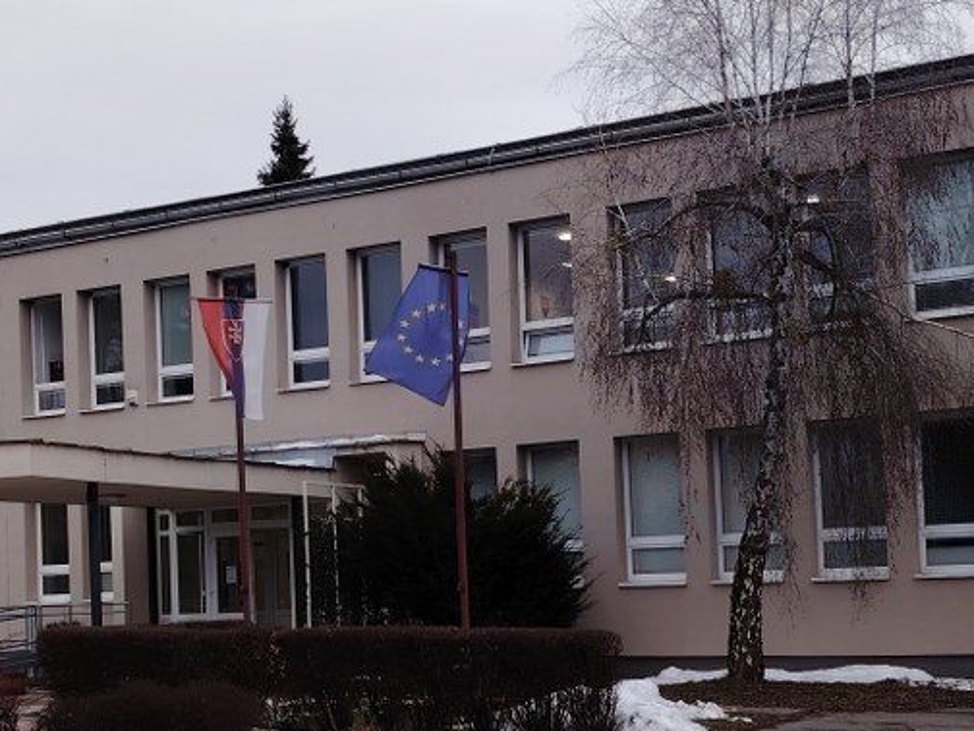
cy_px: 511
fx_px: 1716
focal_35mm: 61
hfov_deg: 31.5
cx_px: 354
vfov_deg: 23.9
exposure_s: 1/110
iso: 100
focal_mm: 5.25
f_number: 1.75
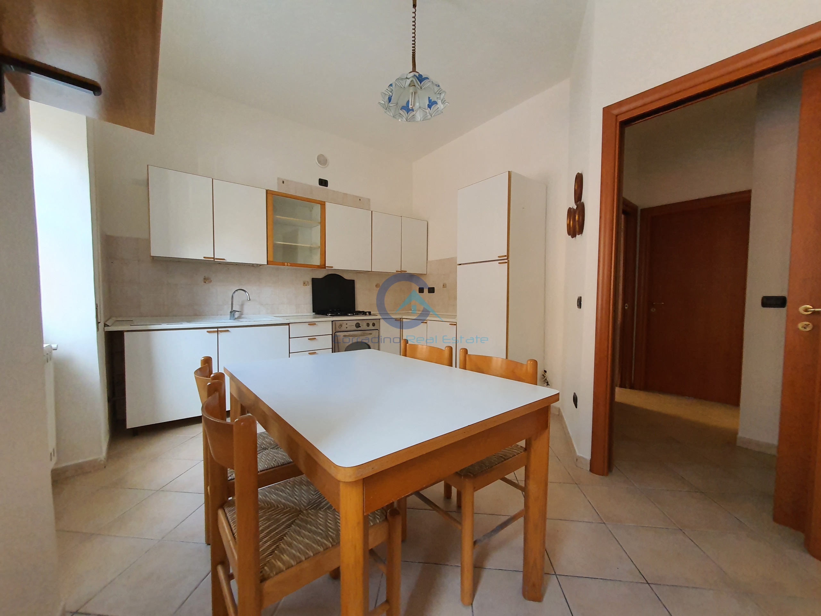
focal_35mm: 13
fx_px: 308
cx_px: 410
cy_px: 308
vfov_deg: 89.9
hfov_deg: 106.2
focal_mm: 1.8
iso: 200
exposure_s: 1/60
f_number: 2.2
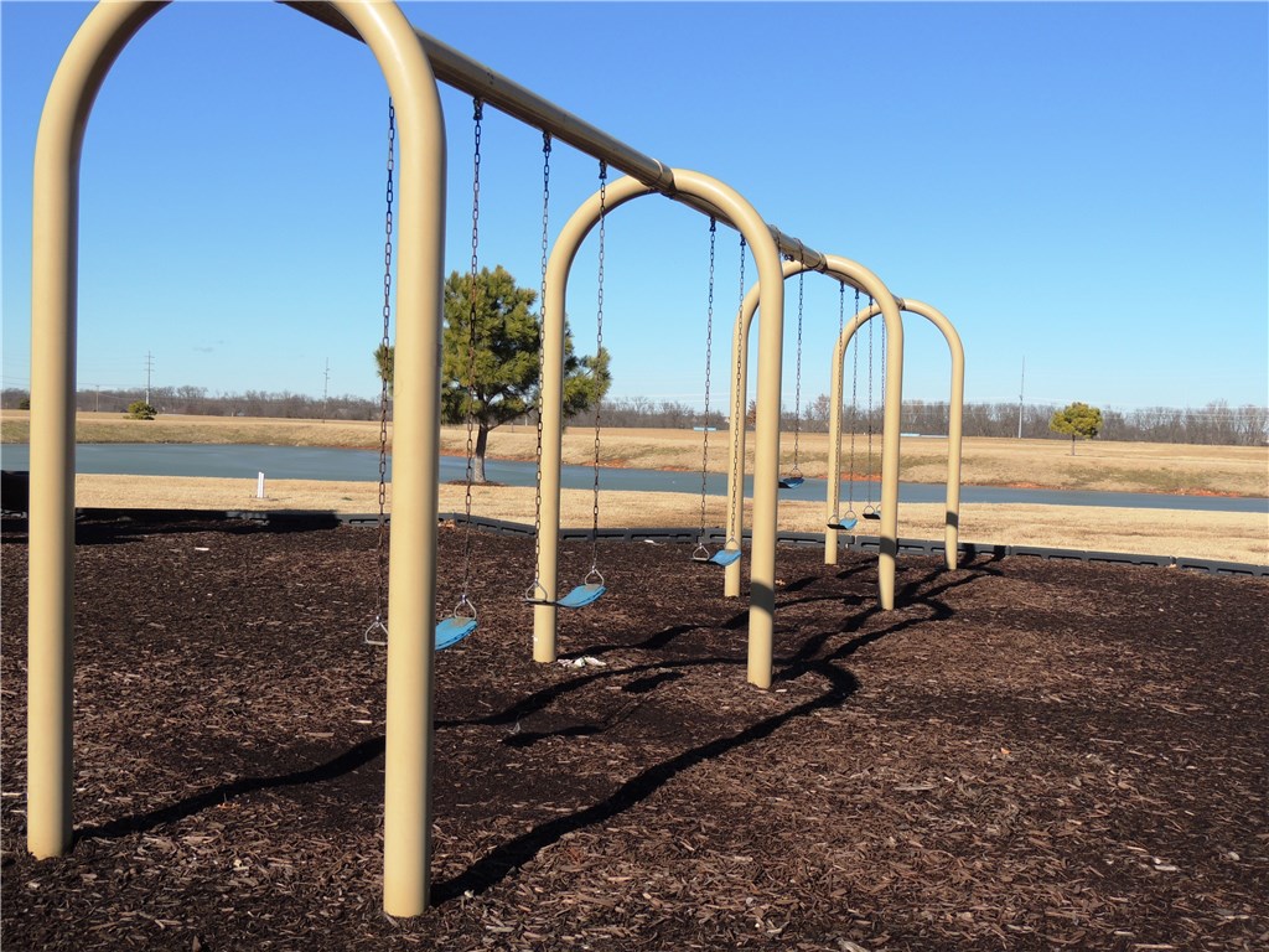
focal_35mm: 35
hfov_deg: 52.6
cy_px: 476
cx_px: 634
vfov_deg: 40.7
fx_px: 1283
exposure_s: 1/1250
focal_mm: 6.2
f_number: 3.3
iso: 100
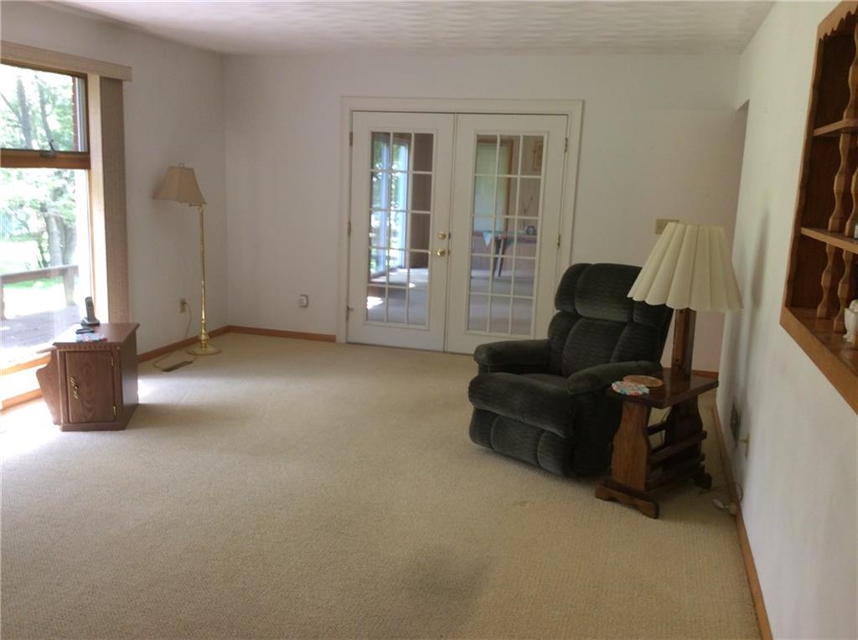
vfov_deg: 44.0
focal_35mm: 32
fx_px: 792
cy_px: 320
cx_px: 429
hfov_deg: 56.9
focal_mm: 3.3
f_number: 2.4
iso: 40
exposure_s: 1/24
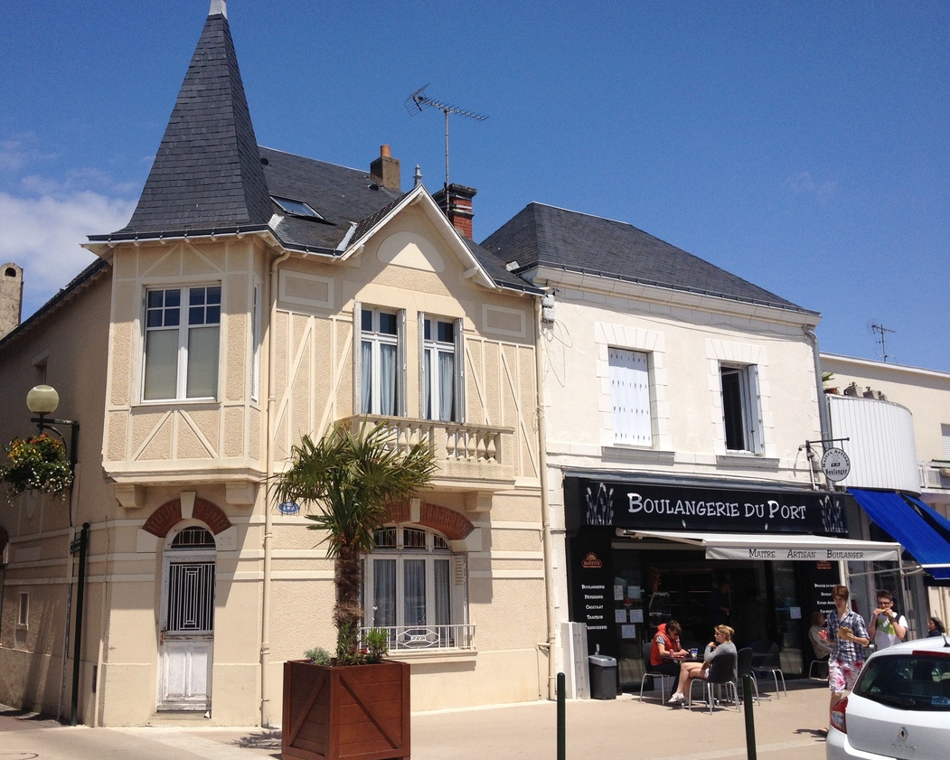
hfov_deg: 46.7
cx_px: 411
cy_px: 366
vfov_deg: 38.2
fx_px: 1097
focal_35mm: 39
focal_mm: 4.28
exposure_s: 1/3067
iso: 50
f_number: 2.4
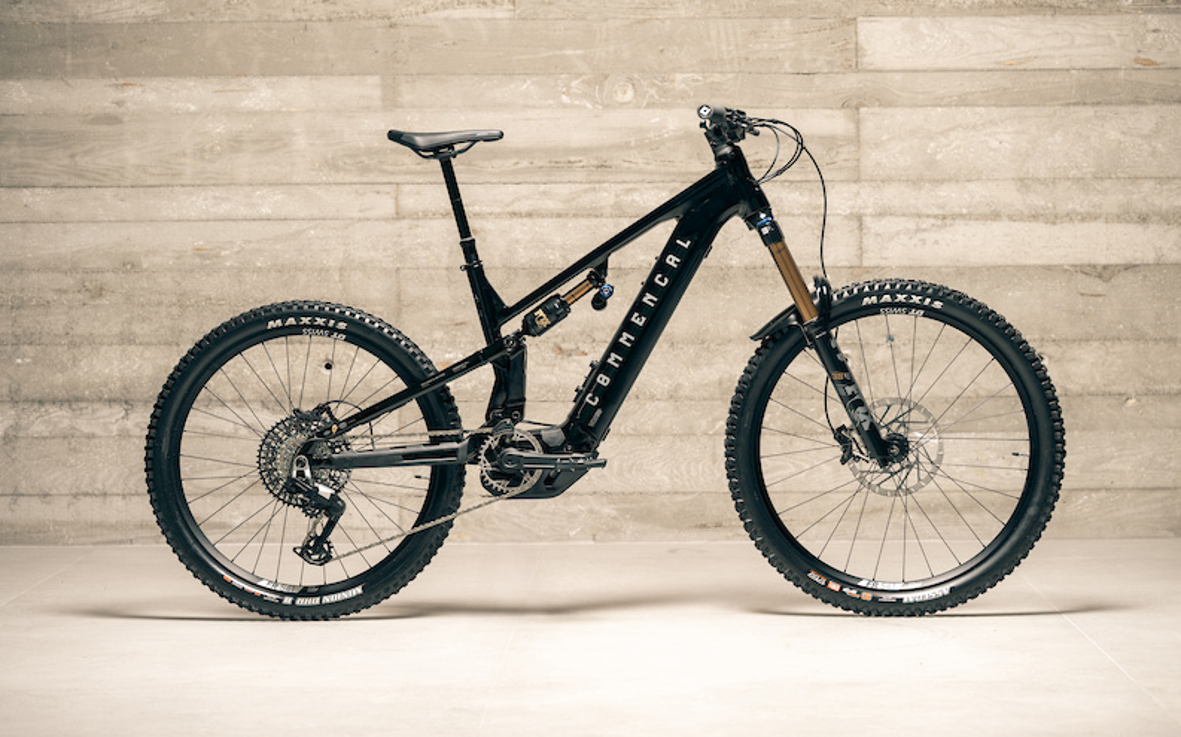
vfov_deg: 12.1
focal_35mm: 108
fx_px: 3475
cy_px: 385
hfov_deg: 19.3
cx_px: 591
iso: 100
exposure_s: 1/100
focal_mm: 105
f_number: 4.5
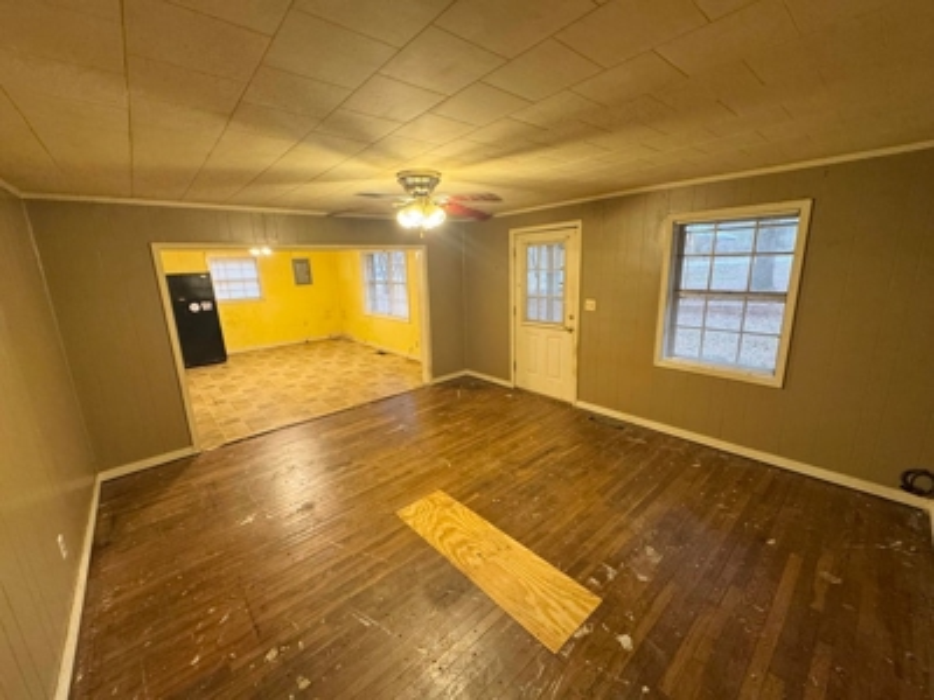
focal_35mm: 14
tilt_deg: -12.0
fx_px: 378
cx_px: 467
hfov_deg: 102.1
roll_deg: +2.8
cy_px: 350
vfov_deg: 85.7
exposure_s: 1/60
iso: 400
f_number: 2.2
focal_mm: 2.22
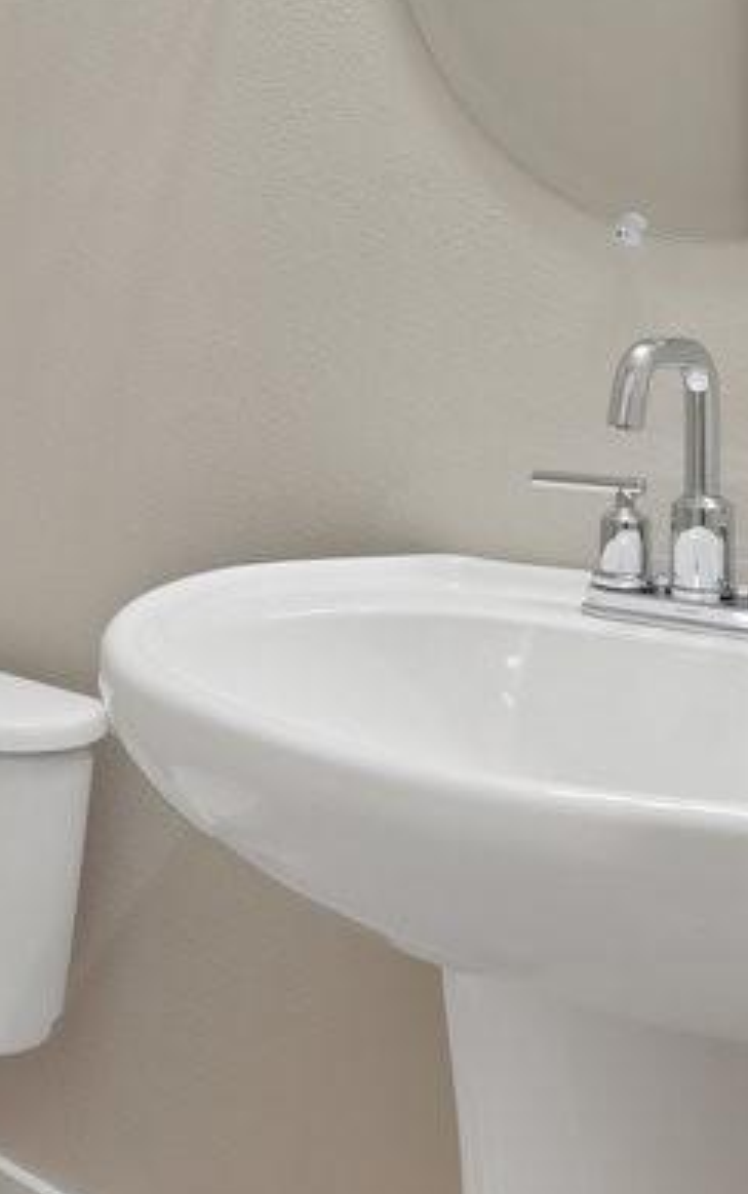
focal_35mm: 42
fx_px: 1368
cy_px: 365
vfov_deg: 46.2
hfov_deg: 25.5
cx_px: -268
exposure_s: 1/1.67
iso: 640
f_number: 8
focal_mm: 16
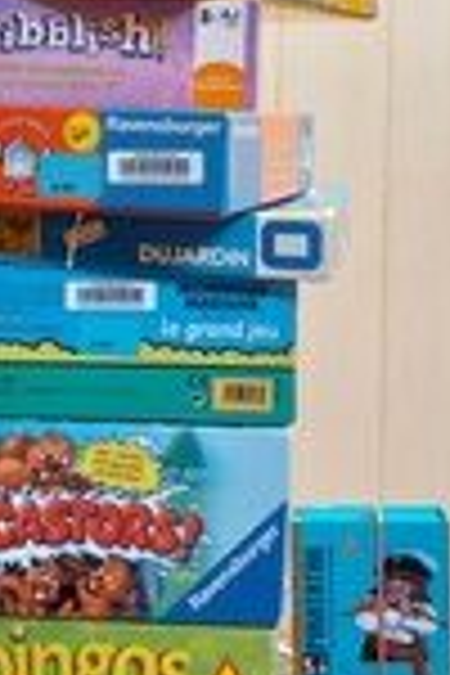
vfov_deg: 30.5
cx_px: 191
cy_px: 178
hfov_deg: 20.9
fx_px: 1219
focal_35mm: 65
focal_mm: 5.23
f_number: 1.8
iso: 200
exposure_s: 1/50
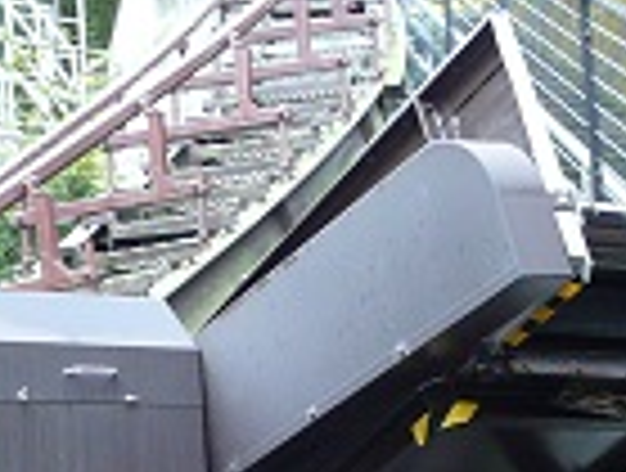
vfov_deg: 11.5
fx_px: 2248
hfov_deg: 15.9
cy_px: 688
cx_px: 302
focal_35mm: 124
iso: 200
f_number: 2.8
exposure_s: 1/25
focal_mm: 4.7
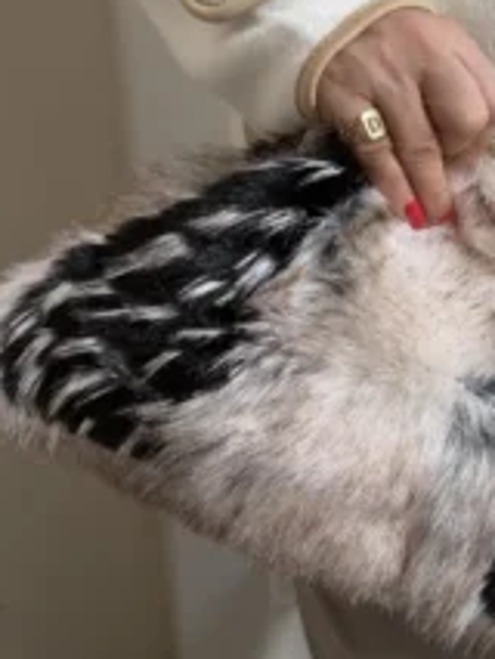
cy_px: 241
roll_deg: +0.9
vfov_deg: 41.7
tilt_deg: -15.4
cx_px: 449
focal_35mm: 45
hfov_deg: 30.7
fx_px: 857
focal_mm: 6.76
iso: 50
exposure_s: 1/129
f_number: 1.78
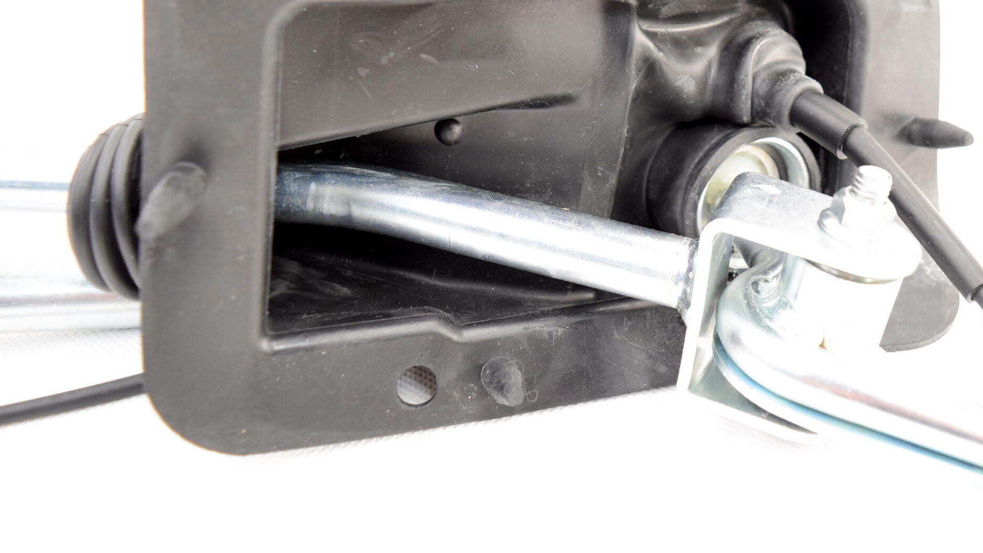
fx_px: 1017
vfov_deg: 29.8
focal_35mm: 39
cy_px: 120
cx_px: 666
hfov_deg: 50.6
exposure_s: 1/60
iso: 640
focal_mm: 18
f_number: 4
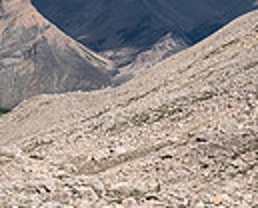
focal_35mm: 105
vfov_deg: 14.7
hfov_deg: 17.8
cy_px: 107
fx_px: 804
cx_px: -2
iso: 200
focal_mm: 12
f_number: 8
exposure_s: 1/400
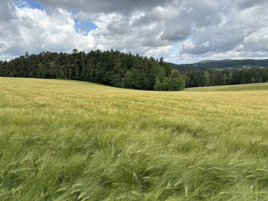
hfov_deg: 67.3
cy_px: 100
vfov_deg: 53.1
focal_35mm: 26
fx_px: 201
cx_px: 134
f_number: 1.6
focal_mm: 5.96
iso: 50
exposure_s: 1/1721
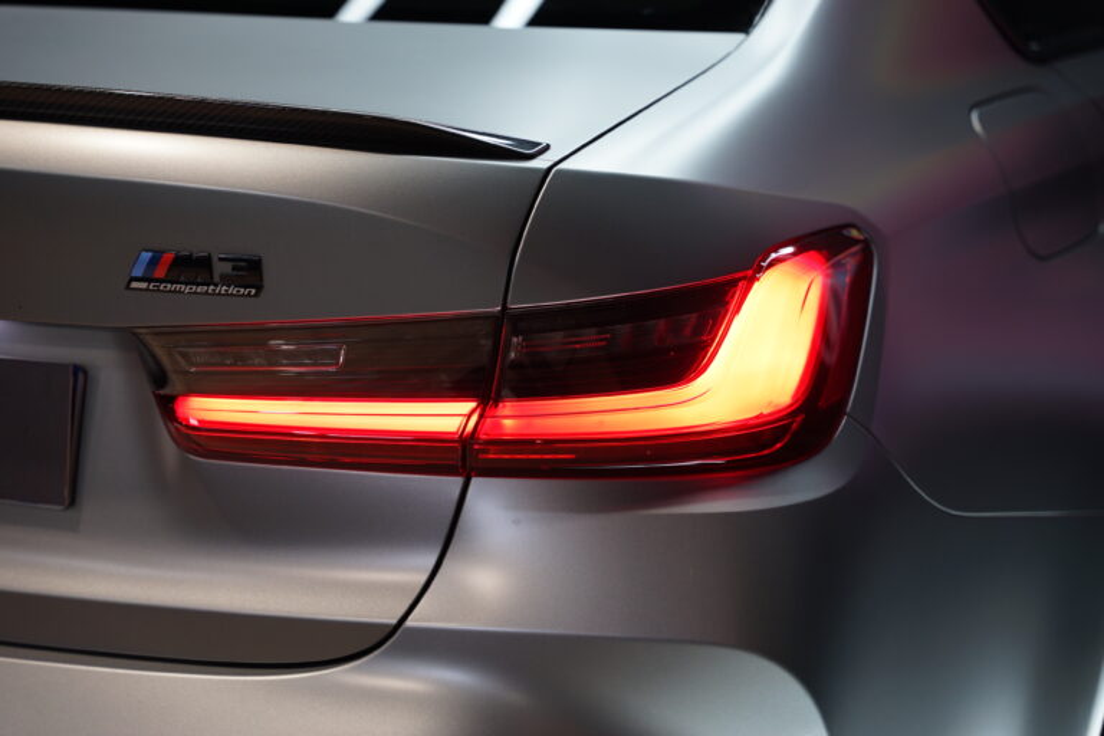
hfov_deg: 28.8
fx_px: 2146
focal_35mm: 70
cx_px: 552
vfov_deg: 19.5
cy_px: 368
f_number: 2.8
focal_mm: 70
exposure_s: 1/80
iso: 640
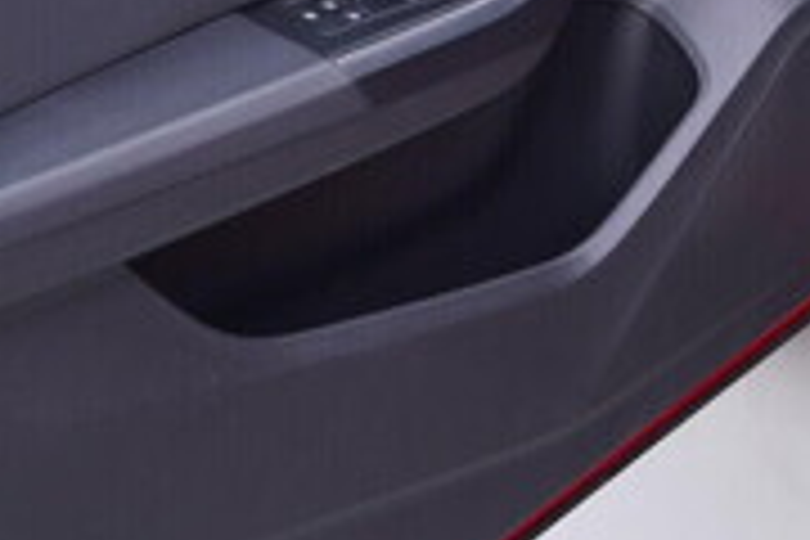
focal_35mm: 110
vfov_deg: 11.9
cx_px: 1089
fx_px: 2475
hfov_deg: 17.3
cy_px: -254
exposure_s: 1/40
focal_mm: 24
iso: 125
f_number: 2.8
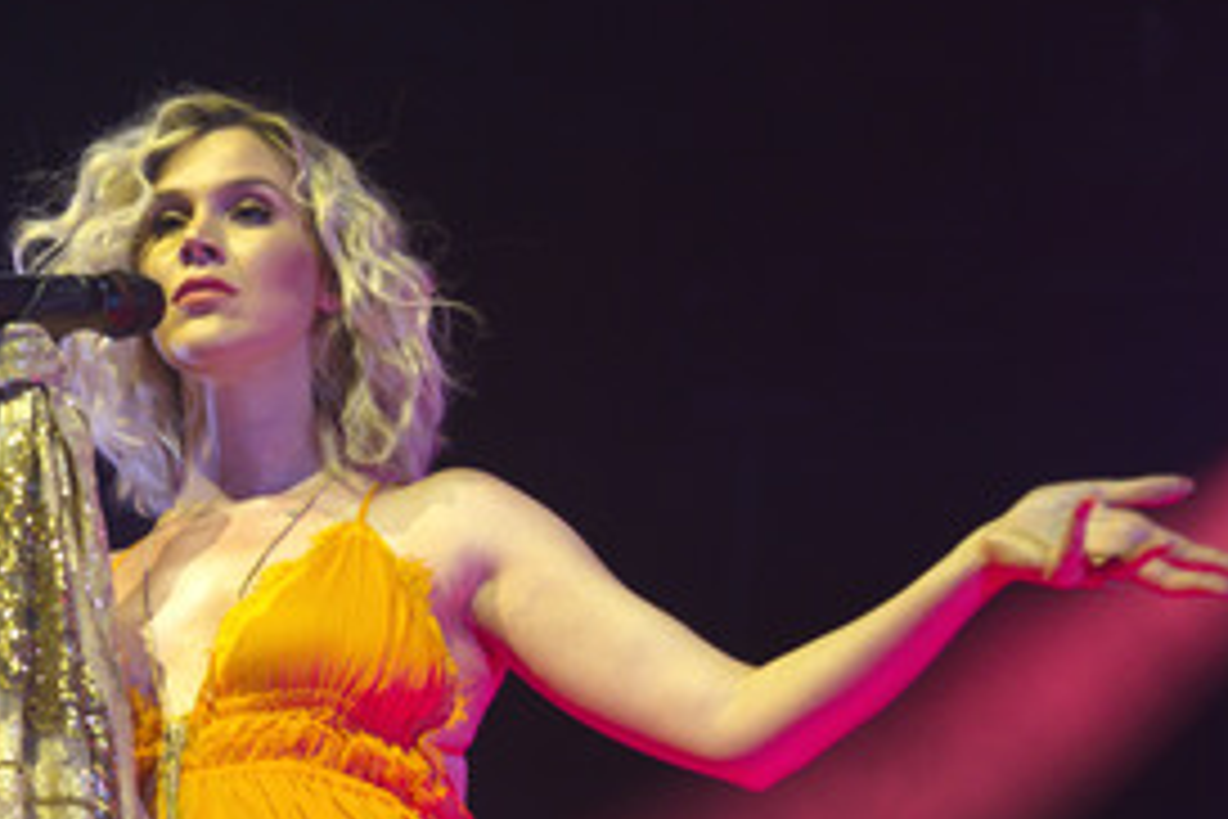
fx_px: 4843
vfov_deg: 9.7
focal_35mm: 142
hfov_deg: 14.4
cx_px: 268
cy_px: 464
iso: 1600
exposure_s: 1/160
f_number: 2.8
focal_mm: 86
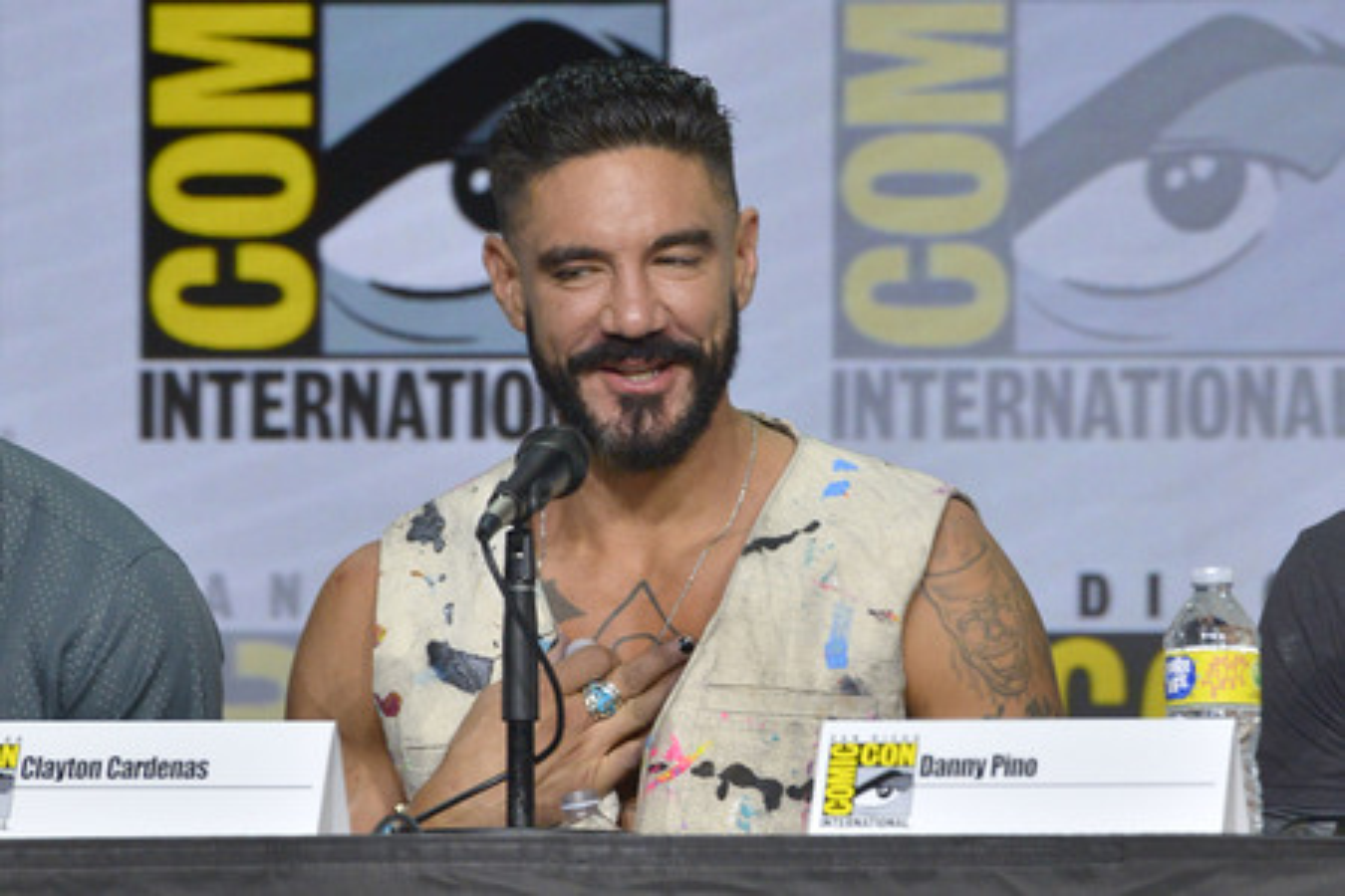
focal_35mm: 400
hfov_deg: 5.2
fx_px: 14943
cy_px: 448
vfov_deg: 3.4
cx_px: 672
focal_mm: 400
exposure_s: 1/250
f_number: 6.3
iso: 1600
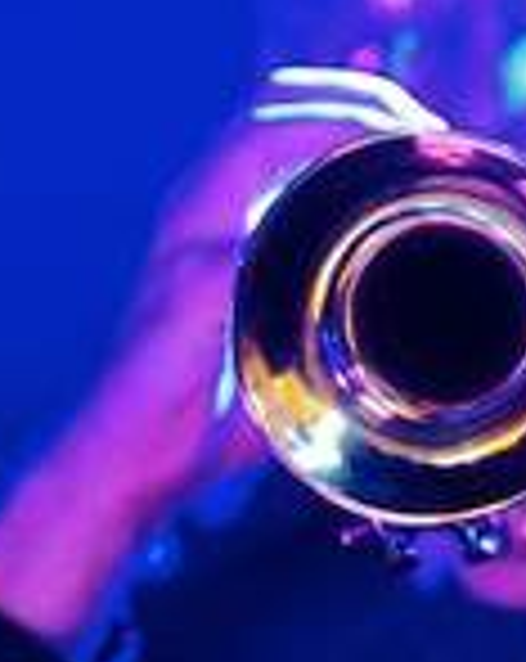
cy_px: 342
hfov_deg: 3.6
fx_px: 8413
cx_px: 461
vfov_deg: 4.5
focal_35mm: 431
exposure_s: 1/25
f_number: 2.8
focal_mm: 150
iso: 3200
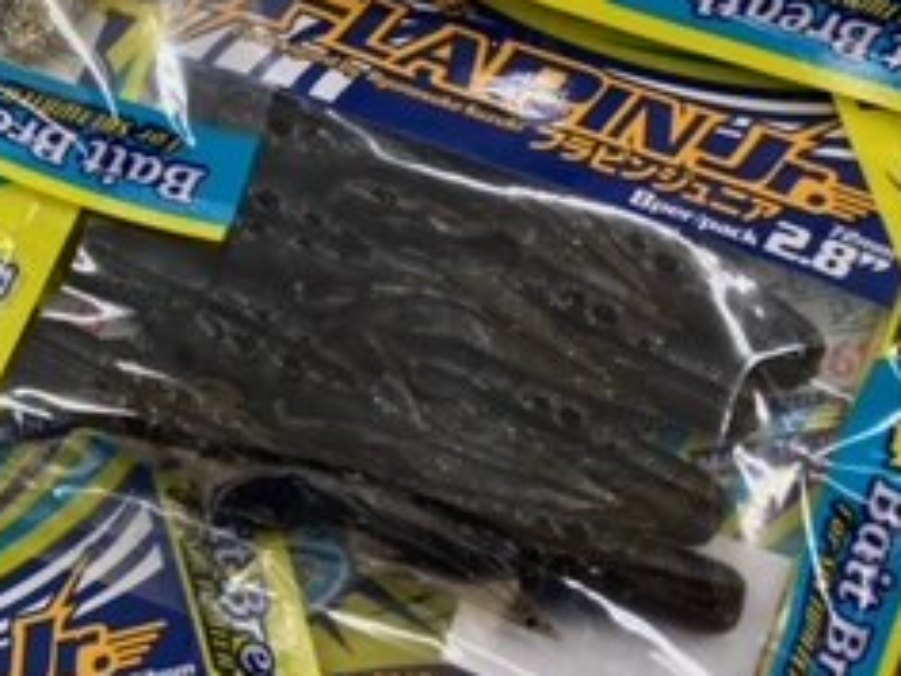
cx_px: -118
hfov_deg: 23.8
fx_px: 1978
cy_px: 458
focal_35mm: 76
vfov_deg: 19.3
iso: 50
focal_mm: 3.99
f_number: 1.8
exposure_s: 1/100
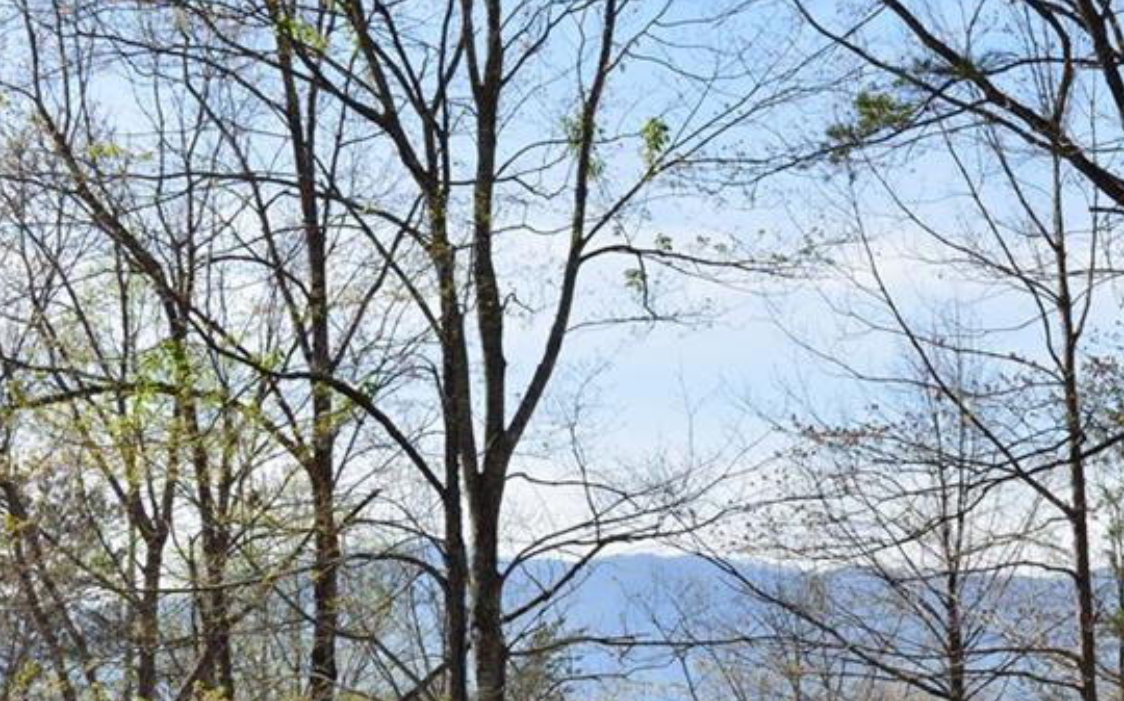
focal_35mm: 81
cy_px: 652
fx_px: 2480
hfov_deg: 25.4
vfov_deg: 15.9
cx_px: 751
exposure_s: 1/250
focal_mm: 28
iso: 220
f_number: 10
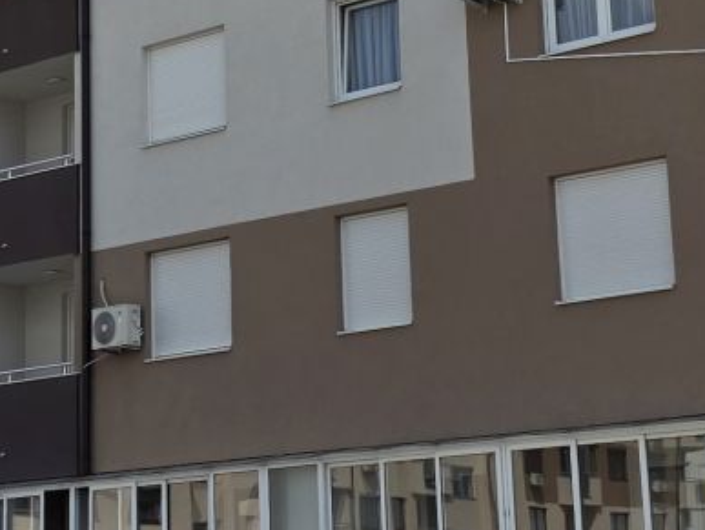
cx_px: 202
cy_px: 64
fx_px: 2324
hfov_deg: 17.2
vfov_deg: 12.9
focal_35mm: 114
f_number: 1.7
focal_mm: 6.3
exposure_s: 1/7944
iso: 80
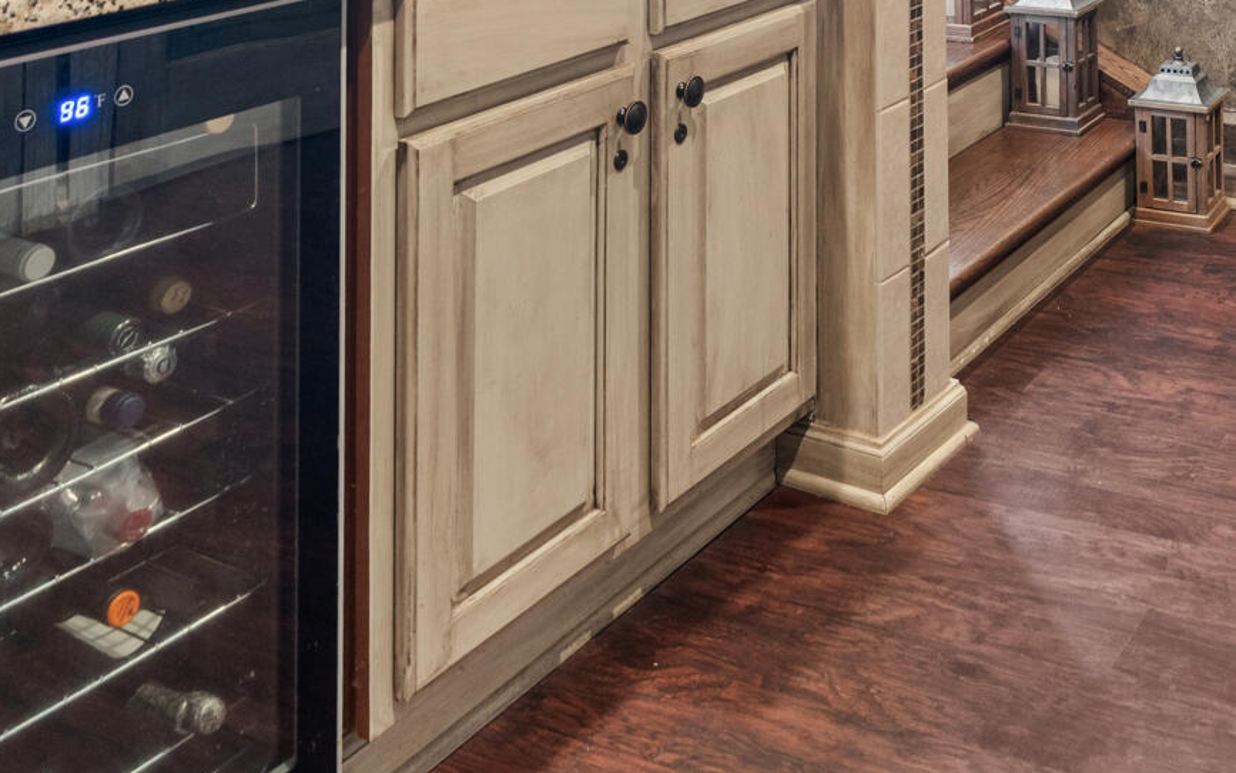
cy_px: -304
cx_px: 1115
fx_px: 1583
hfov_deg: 39.5
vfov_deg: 23.3
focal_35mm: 47
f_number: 8
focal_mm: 16
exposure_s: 1/1.25
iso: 160
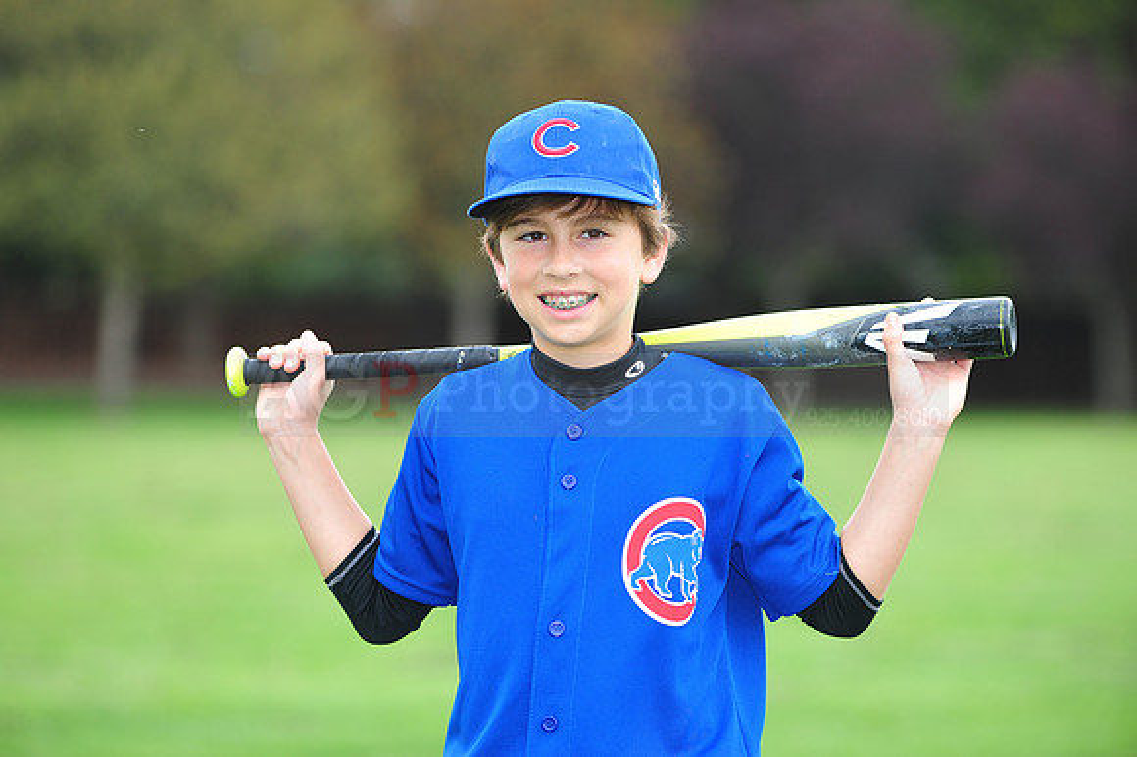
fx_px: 6313
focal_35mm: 200
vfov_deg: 6.9
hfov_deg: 10.3
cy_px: 378
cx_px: 568
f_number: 5
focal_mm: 200
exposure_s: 1/400
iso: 400
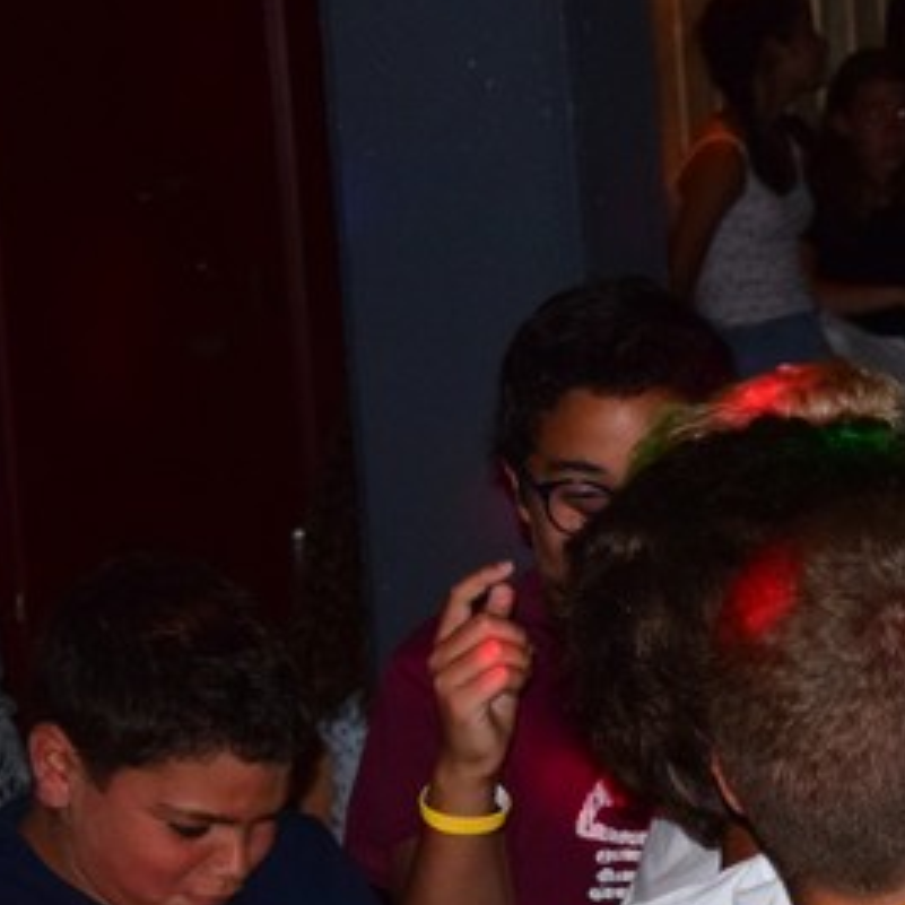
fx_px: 7513
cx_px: 1698
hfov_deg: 6.7
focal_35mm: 254
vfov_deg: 6.9
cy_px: 798
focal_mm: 52
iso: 1600
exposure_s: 1/200
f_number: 5.6
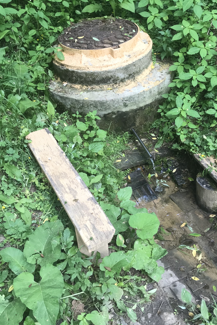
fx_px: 334
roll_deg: +2.4
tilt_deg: -35.9
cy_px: 158
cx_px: 130
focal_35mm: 37
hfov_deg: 35.8
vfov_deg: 51.9
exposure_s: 1/100
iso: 40
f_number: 1.8
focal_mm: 3.99
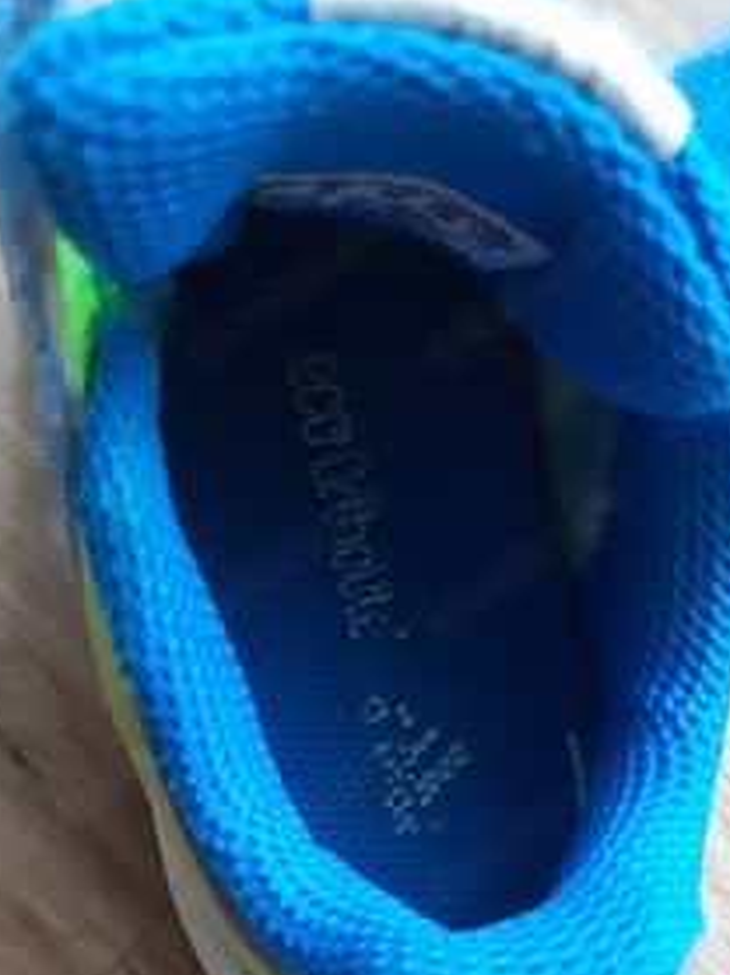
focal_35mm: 39
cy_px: 612
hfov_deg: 36.7
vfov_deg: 47.4
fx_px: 1098
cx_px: 414
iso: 640
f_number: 1.7
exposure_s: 1/25
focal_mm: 3.93
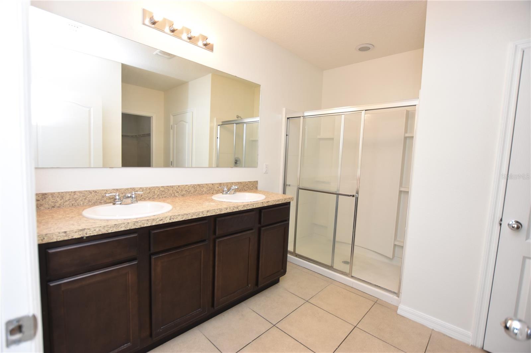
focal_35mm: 15
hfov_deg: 100.4
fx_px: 221
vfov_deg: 77.3
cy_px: 176
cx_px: 266
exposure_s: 1/60
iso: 250
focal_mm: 10
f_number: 4
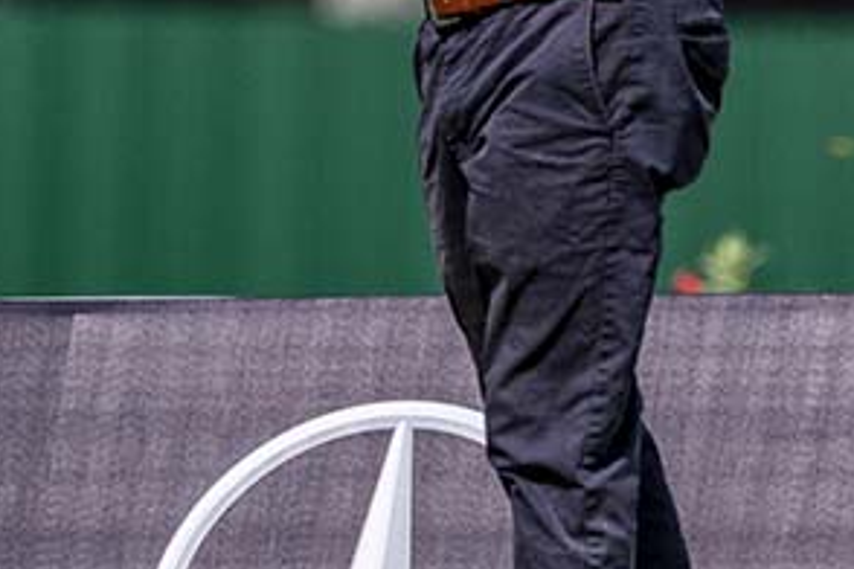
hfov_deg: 1.6
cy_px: 67
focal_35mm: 1307
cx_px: -20
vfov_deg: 1.1
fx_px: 31003
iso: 360
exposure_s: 1/3200
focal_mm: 400
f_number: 5.6
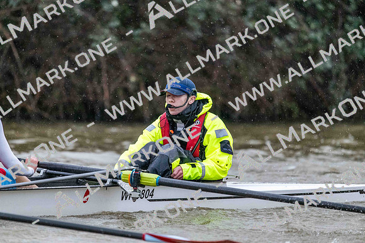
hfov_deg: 5.2
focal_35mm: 400
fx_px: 4056
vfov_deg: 3.4
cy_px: 122
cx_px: 182
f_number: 4.5
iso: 11400
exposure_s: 1/1600
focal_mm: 400
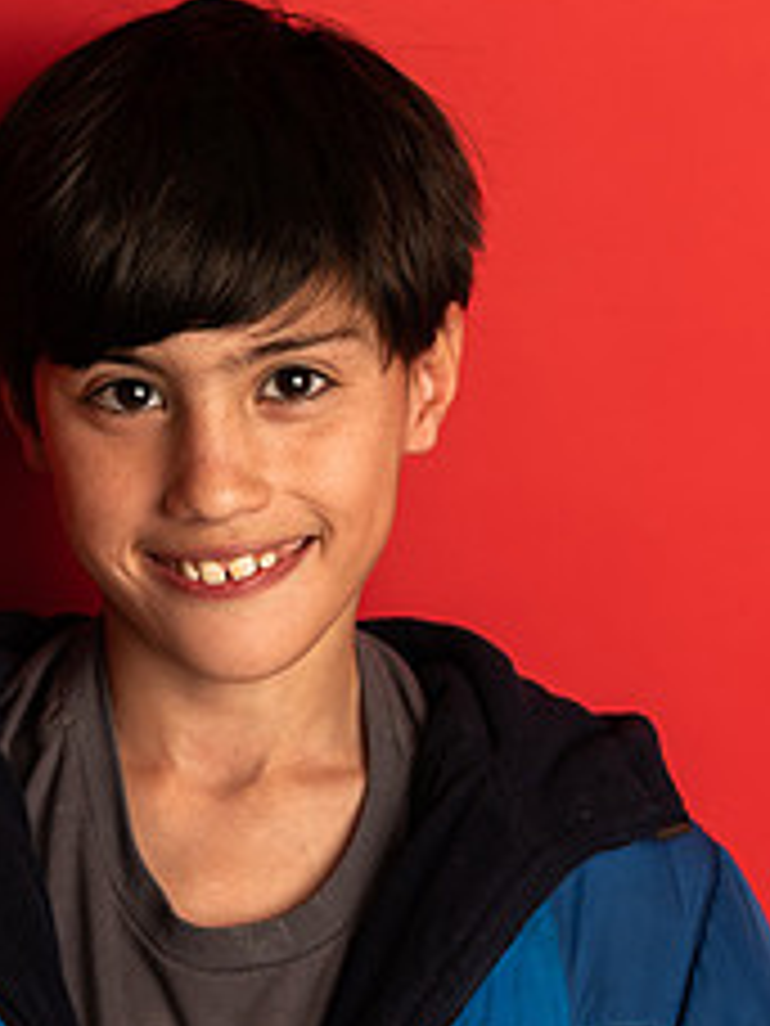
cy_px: 515
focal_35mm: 142
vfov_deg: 13.9
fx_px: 4212
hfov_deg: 10.4
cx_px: 243
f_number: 4
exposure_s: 1/160
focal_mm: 58
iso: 100
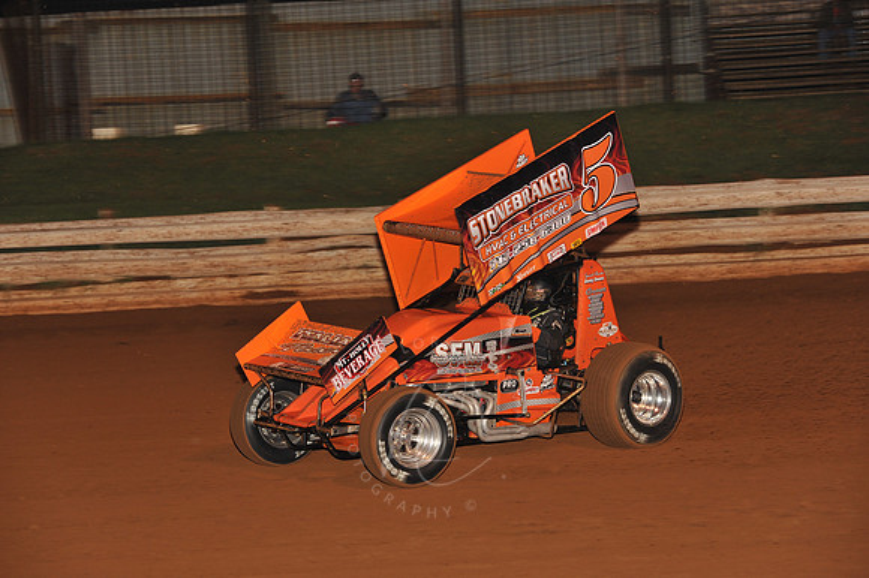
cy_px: 289
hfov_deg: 17.1
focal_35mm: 120
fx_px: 2895
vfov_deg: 11.4
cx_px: 434
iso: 800
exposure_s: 1/250
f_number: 6.3
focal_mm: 120
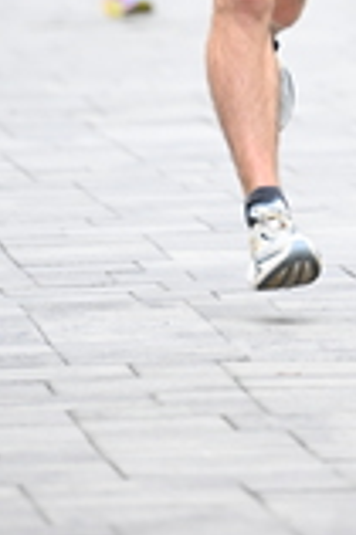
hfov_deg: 2.2
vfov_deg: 3.4
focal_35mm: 611
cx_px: 395
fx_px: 9082
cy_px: -98
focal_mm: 175
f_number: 2.8
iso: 1600
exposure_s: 1/1250
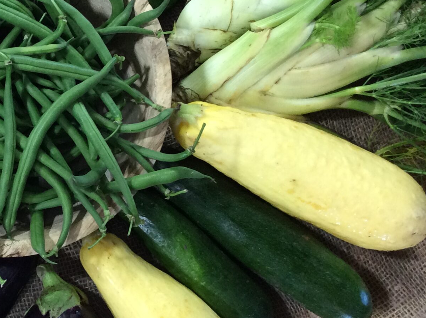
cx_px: -10
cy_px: 118
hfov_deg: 26.2
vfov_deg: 20.9
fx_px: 860
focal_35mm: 70
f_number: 2.4
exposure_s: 1/24
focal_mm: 3.3
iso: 125
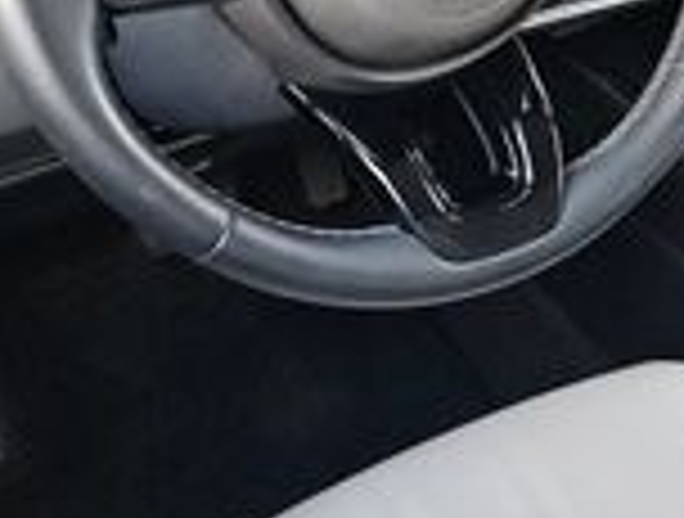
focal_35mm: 71
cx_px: 513
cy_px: 108
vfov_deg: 20.6
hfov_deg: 27.0
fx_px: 1407
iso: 800
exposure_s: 1/120
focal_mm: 5.4
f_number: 1.8
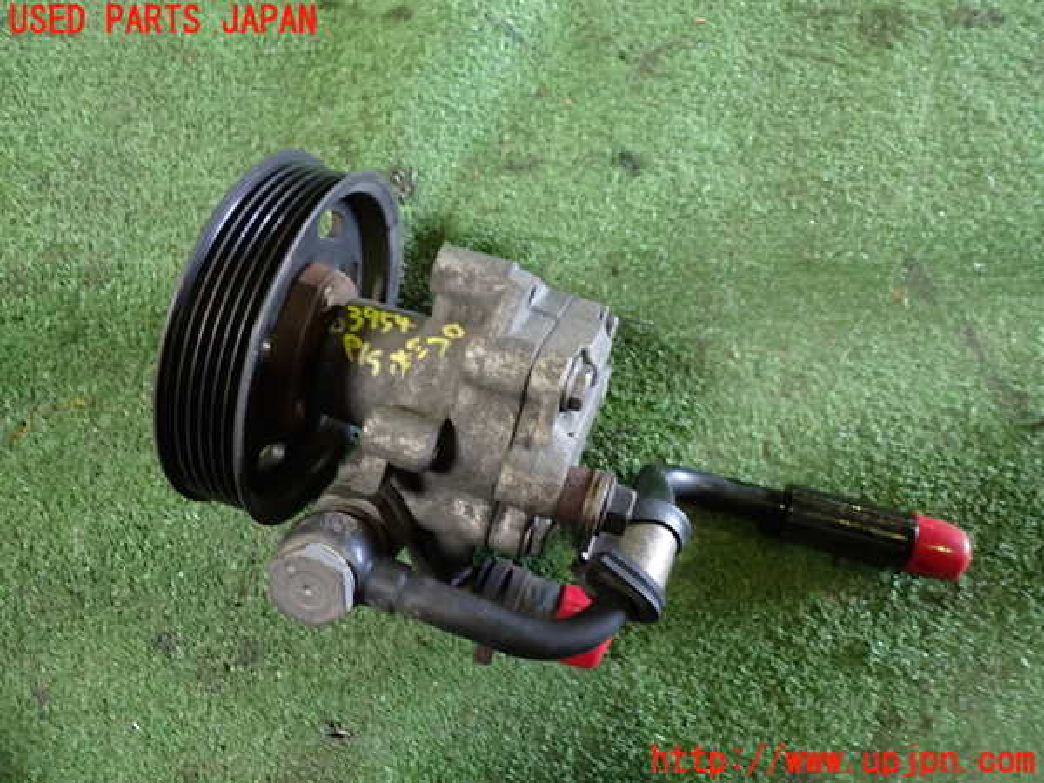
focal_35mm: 30
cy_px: 392
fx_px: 905
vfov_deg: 46.8
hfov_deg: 60.0
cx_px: 522
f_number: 2.3
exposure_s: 1/30
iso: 400
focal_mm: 5.4
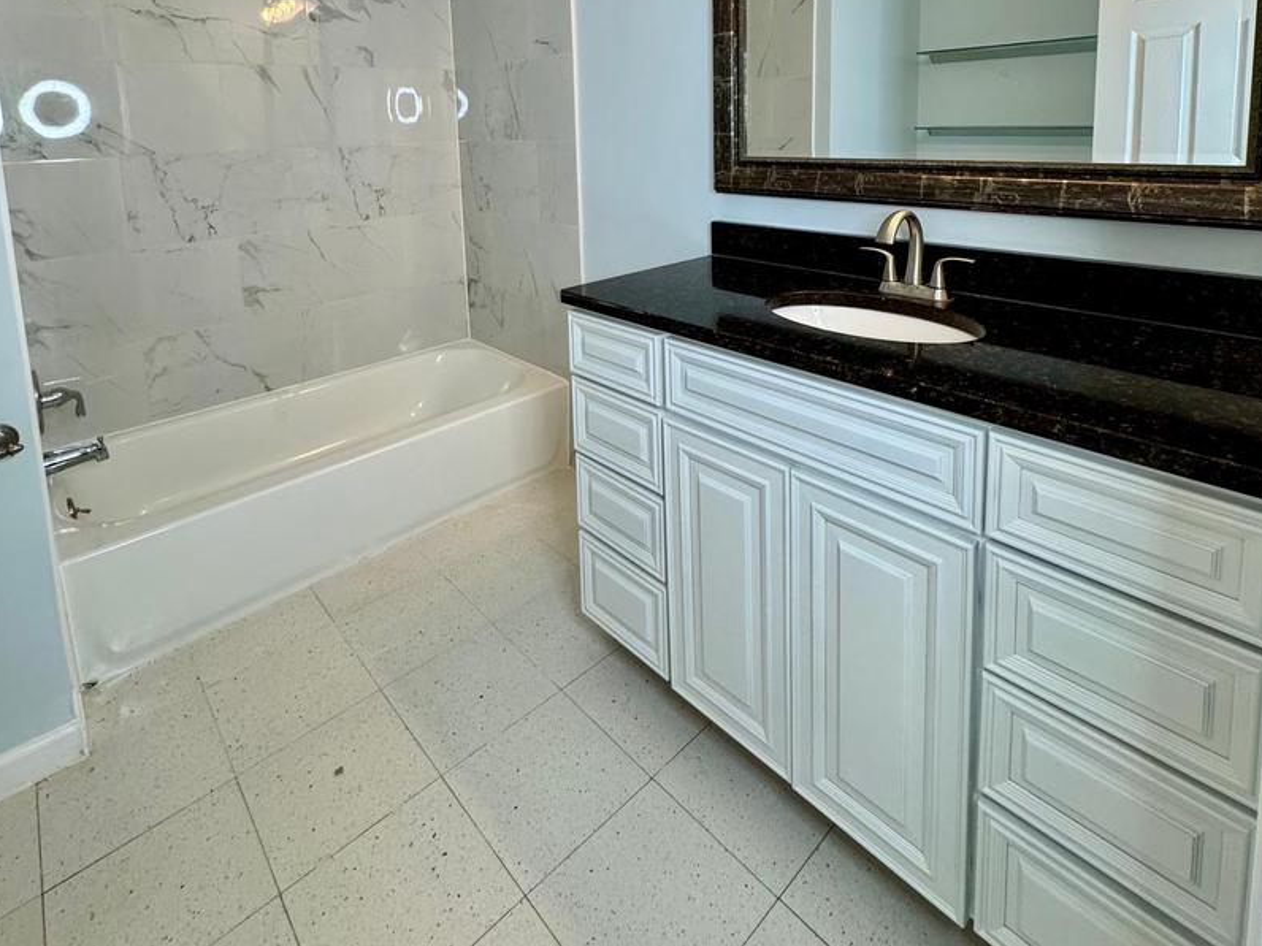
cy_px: 204
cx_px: 633
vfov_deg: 63.4
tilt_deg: -7.4
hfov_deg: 84.7
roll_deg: +2.2
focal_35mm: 19
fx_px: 693
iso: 200
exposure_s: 1/120
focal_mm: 2.22
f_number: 2.2
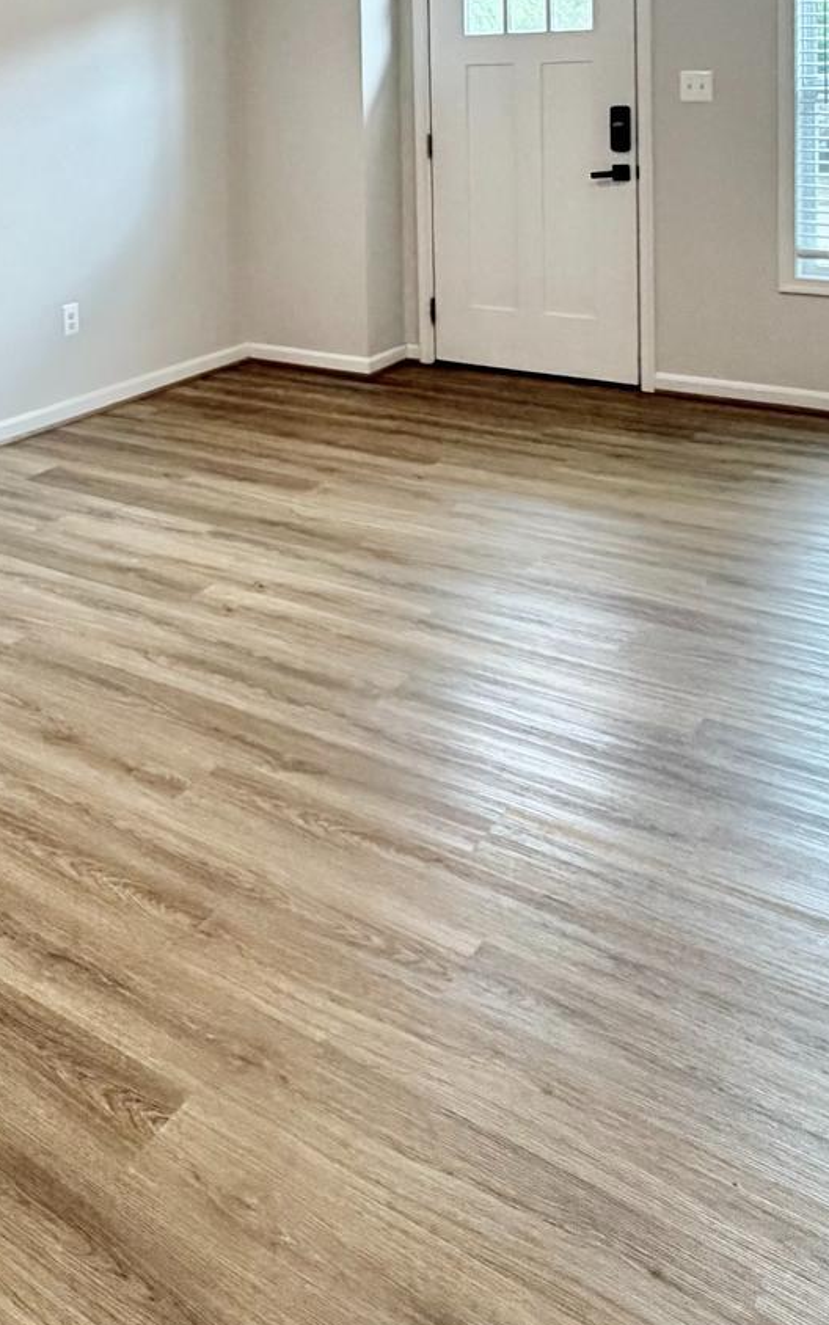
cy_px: 141
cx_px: 91
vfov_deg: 48.5
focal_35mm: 36
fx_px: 1300
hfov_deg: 33.6
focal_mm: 2.22
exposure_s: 1/120
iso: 200
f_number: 2.2
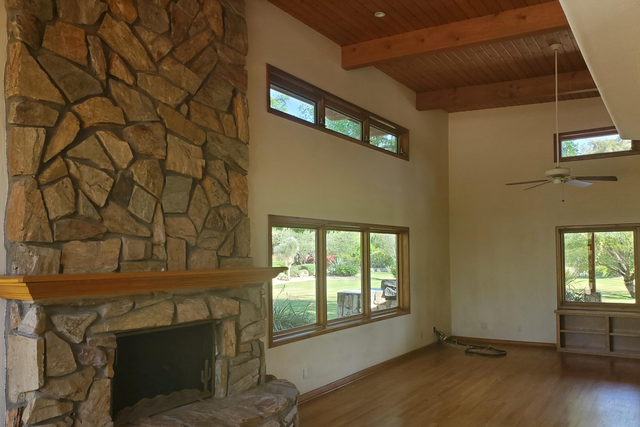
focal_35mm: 28
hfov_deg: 65.5
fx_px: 498
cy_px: 242
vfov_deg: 46.3
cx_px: 313
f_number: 2.4
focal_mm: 4.3
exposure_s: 1/120
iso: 125
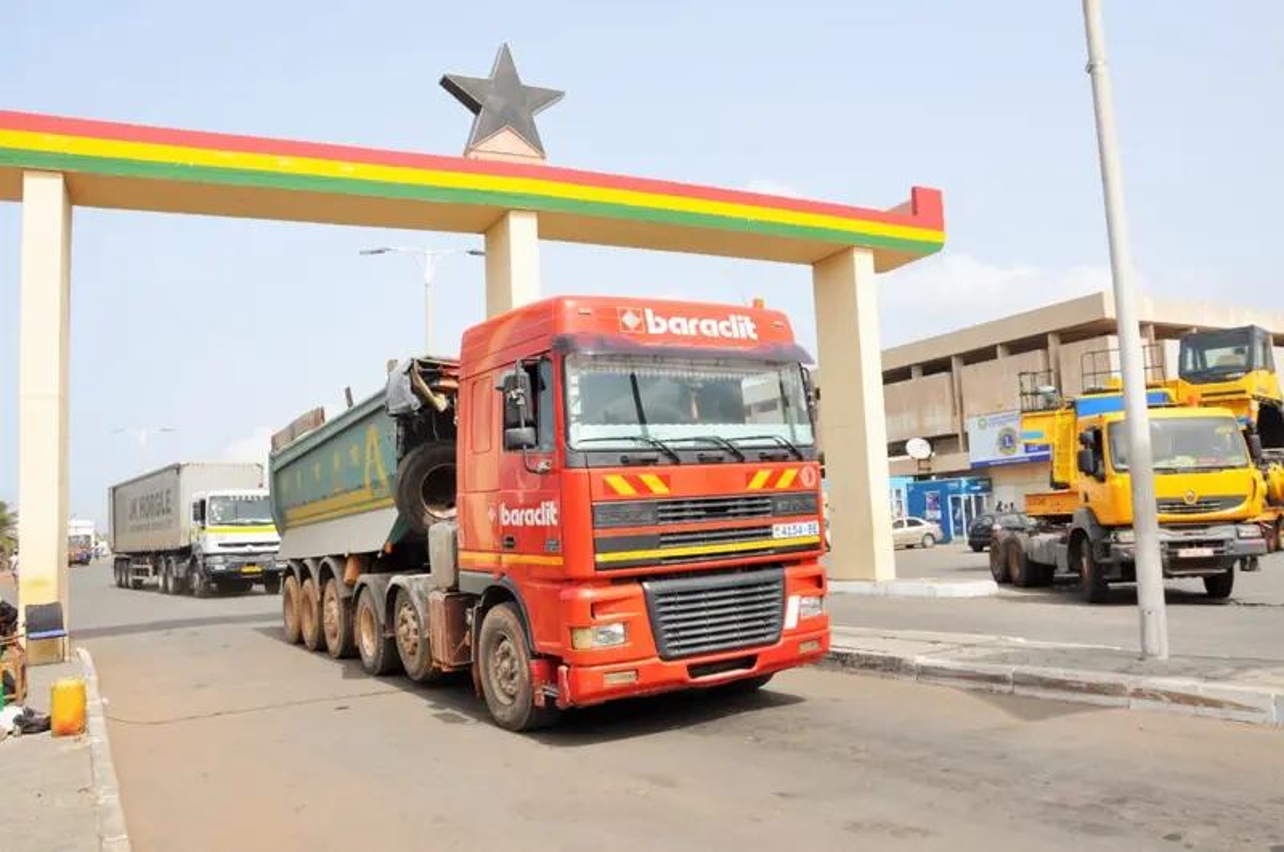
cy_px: 426
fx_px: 962
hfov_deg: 67.5
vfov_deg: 47.8
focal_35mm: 27
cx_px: 642
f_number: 11
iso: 320
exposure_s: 1/500
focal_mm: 18
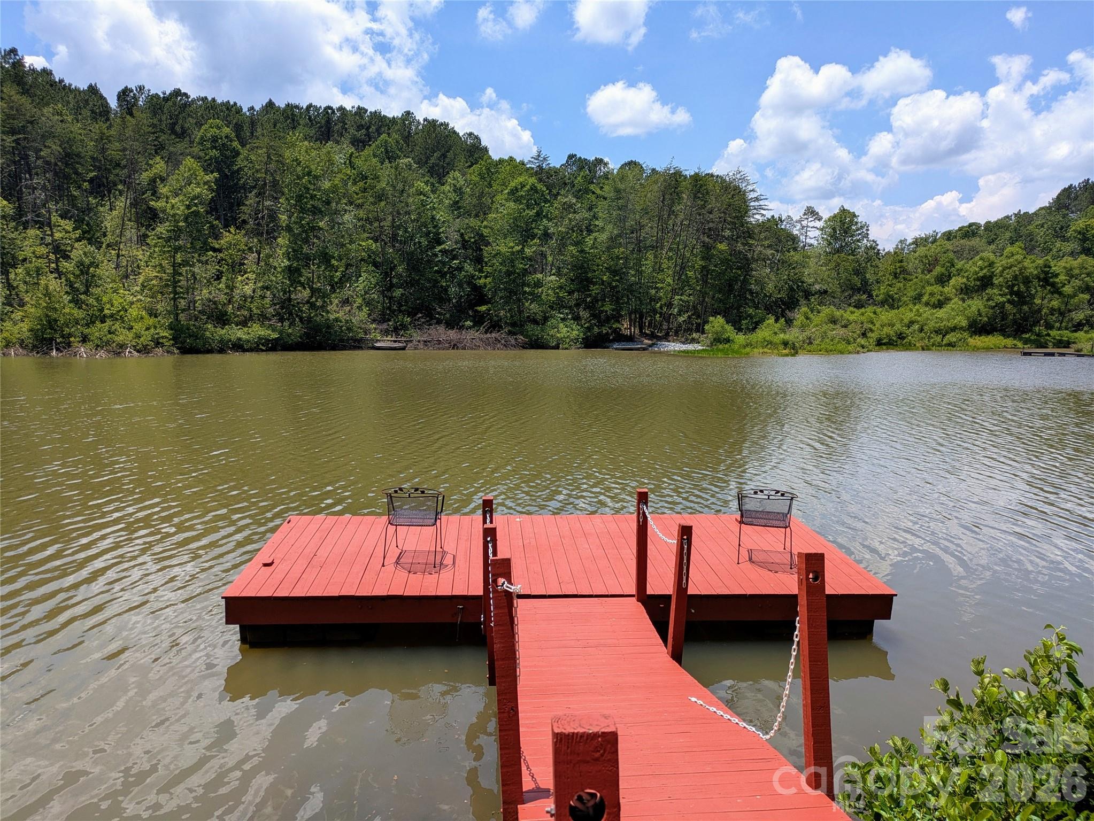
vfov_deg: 54.9
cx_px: 547
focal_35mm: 25
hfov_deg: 69.4
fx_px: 790
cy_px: 410
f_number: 1.89
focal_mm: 5.43
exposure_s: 1/2732
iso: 41
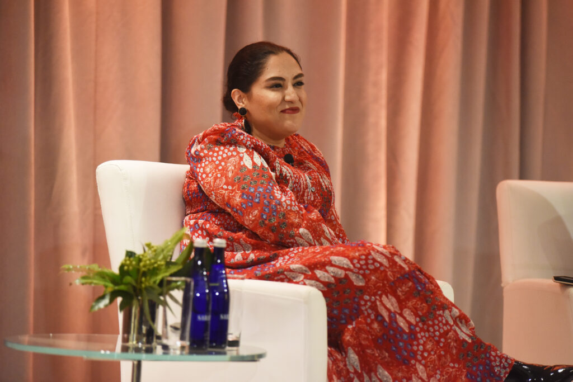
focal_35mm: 145
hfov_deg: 14.2
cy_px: 191
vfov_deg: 9.5
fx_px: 2308
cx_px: 286
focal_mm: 145
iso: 3200
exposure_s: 1/250
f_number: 2.8
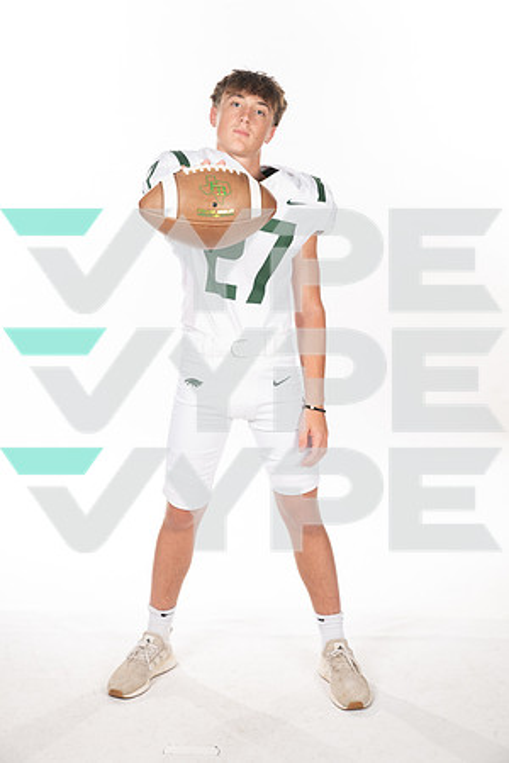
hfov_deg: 24.6
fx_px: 1166
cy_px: 382
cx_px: 254
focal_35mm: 55
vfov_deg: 36.2
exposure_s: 1/400
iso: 640
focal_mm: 55
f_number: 8
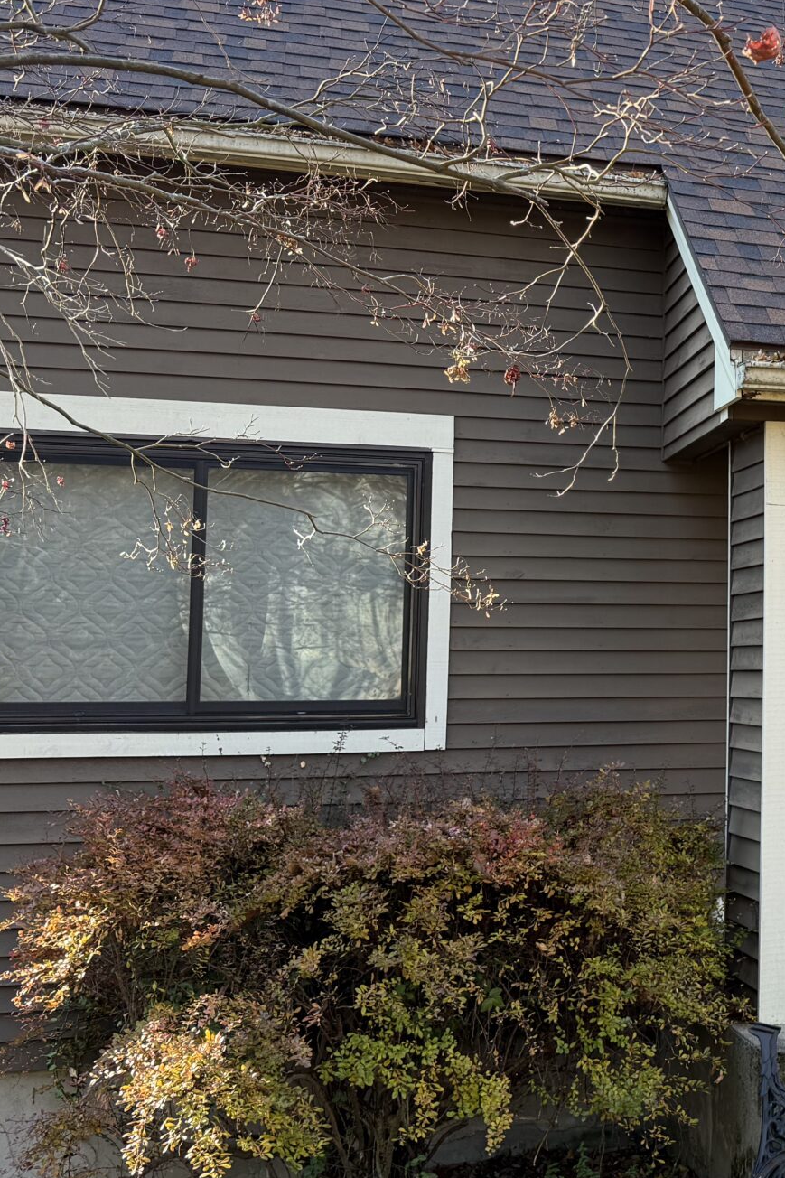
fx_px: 1603
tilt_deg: +6.0
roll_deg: -0.1
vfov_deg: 40.3
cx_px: 853
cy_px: 522
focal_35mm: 49
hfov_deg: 25.6
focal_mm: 6.76
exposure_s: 1/243
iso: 125
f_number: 1.78
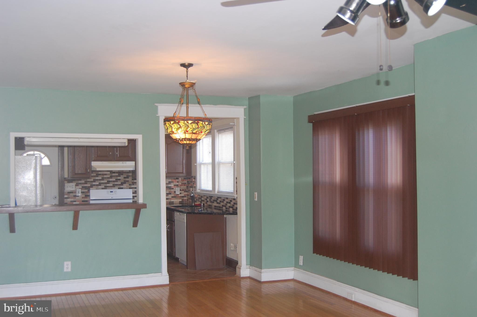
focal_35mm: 39
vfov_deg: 34.1
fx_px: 516
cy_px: 158
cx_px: 238
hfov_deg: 49.6
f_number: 4.2
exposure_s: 1/60
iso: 400
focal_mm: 26
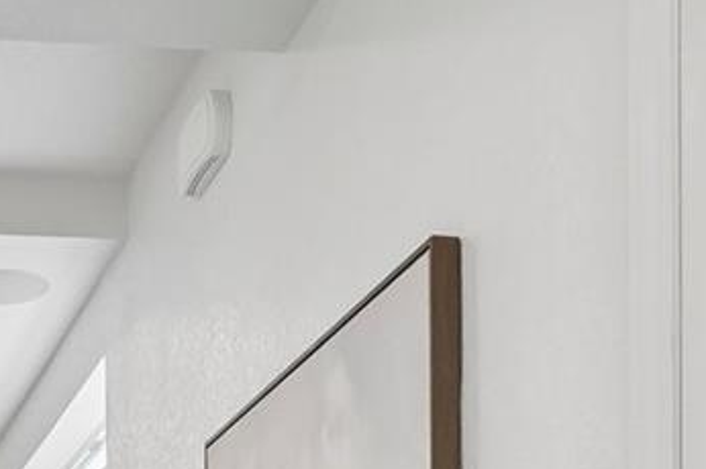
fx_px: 1495
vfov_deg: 15.1
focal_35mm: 76
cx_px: -106
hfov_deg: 24.5
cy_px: 883
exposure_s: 1/30
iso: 250
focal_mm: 11
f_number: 8
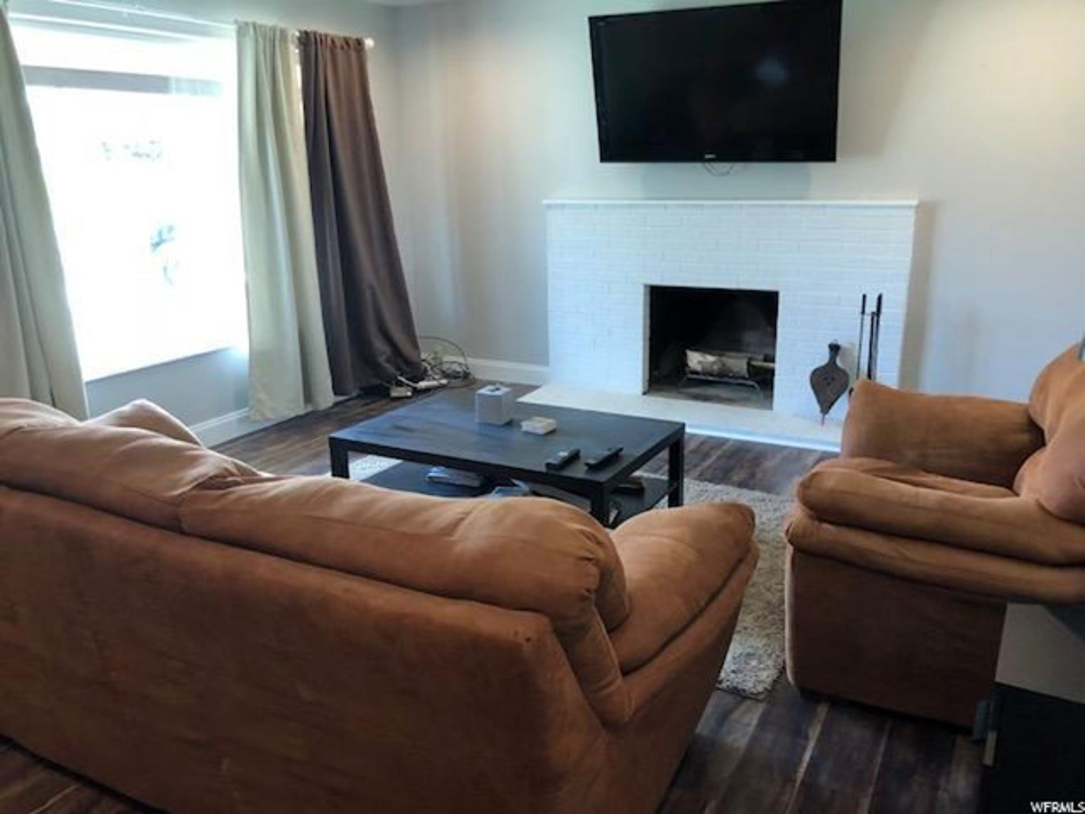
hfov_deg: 63.4
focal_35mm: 28
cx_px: 542
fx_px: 878
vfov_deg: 49.7
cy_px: 407
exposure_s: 1/17
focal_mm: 3.99
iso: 40
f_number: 1.8
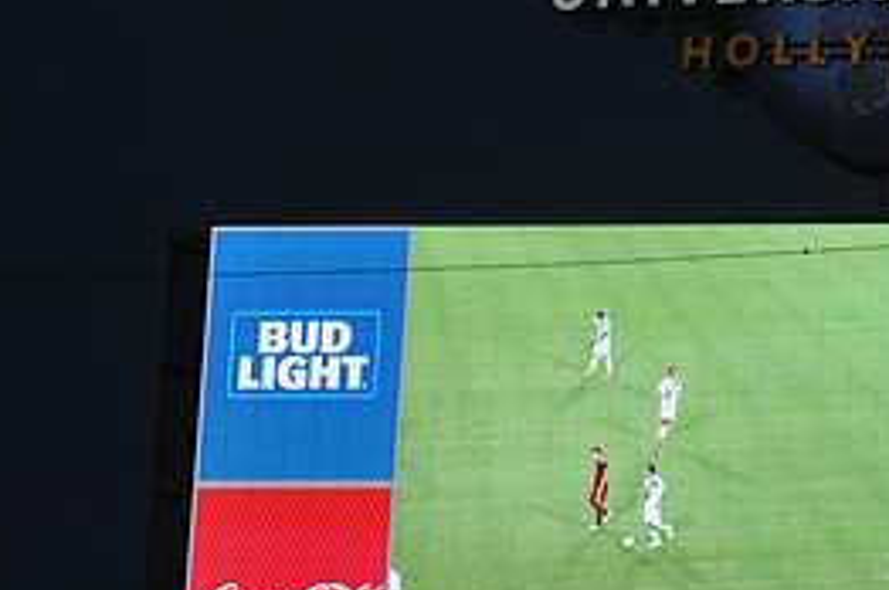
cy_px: 312
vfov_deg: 3.1
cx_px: 831
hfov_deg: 4.7
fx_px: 10926
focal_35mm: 443
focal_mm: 200
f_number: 10
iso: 1250
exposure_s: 1/400
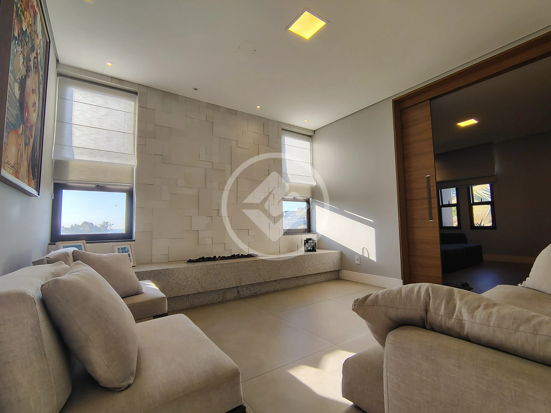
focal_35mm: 16
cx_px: 276
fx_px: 255
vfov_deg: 78.1
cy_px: 206
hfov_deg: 94.5
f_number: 2.2
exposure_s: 1/134
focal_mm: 2.13
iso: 100
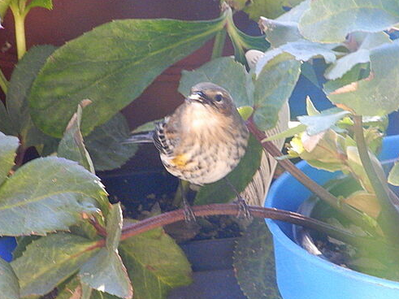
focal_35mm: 652
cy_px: 146
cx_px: 187
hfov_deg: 3.0
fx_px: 7513
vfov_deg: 2.3
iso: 800
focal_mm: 89.2
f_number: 8
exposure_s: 1/30
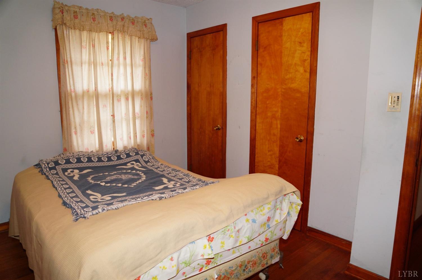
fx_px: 281
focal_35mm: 24
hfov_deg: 73.8
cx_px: 211
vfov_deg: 53.0
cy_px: 140
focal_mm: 16
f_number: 4
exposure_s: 1/60
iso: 800
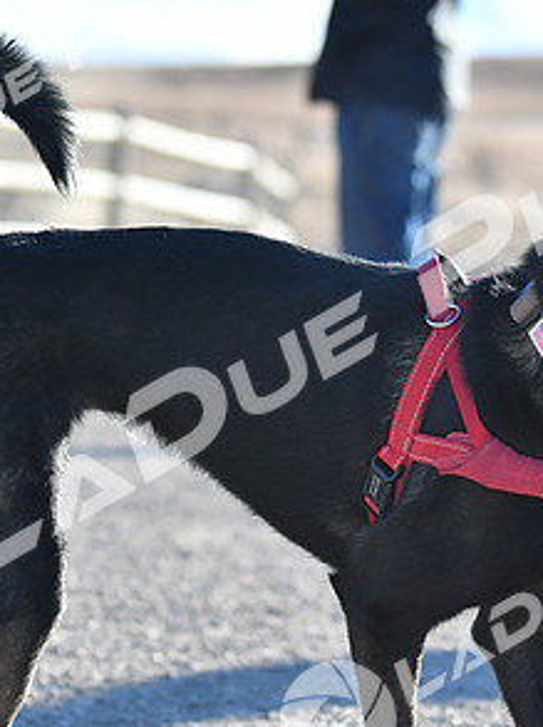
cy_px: 354
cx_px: 275
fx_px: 4674
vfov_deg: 8.9
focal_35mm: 223
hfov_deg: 6.6
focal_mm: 78
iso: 640
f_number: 2.8
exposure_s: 1/4000
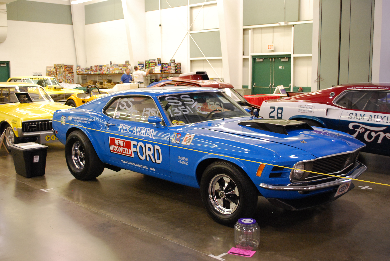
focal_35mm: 39
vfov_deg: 34.3
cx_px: 195
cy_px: 130
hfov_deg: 49.5
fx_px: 423
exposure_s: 1/30
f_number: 4.2
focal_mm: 26
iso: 900
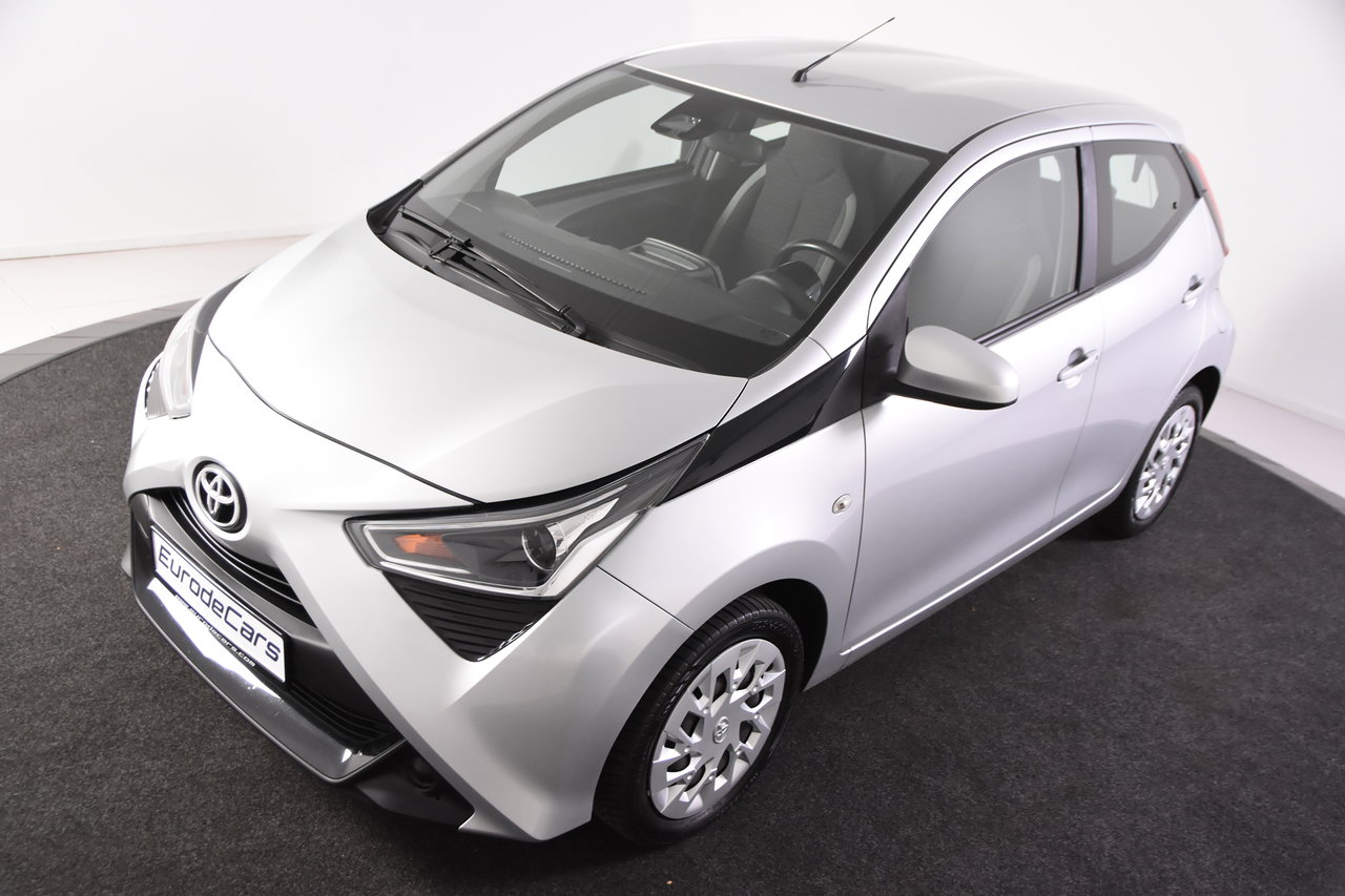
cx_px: 672
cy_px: 448
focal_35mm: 36
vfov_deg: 36.9
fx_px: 1345
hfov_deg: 53.1
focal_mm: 24
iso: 1600
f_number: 4
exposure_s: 1/60
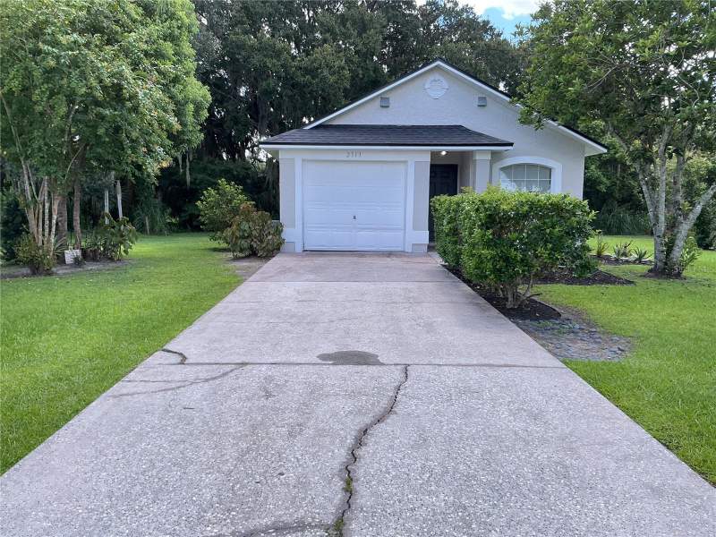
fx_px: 600
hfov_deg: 61.7
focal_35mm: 29
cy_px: 268
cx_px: 358
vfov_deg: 48.2
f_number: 1.8
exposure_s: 1/220
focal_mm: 3
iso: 20
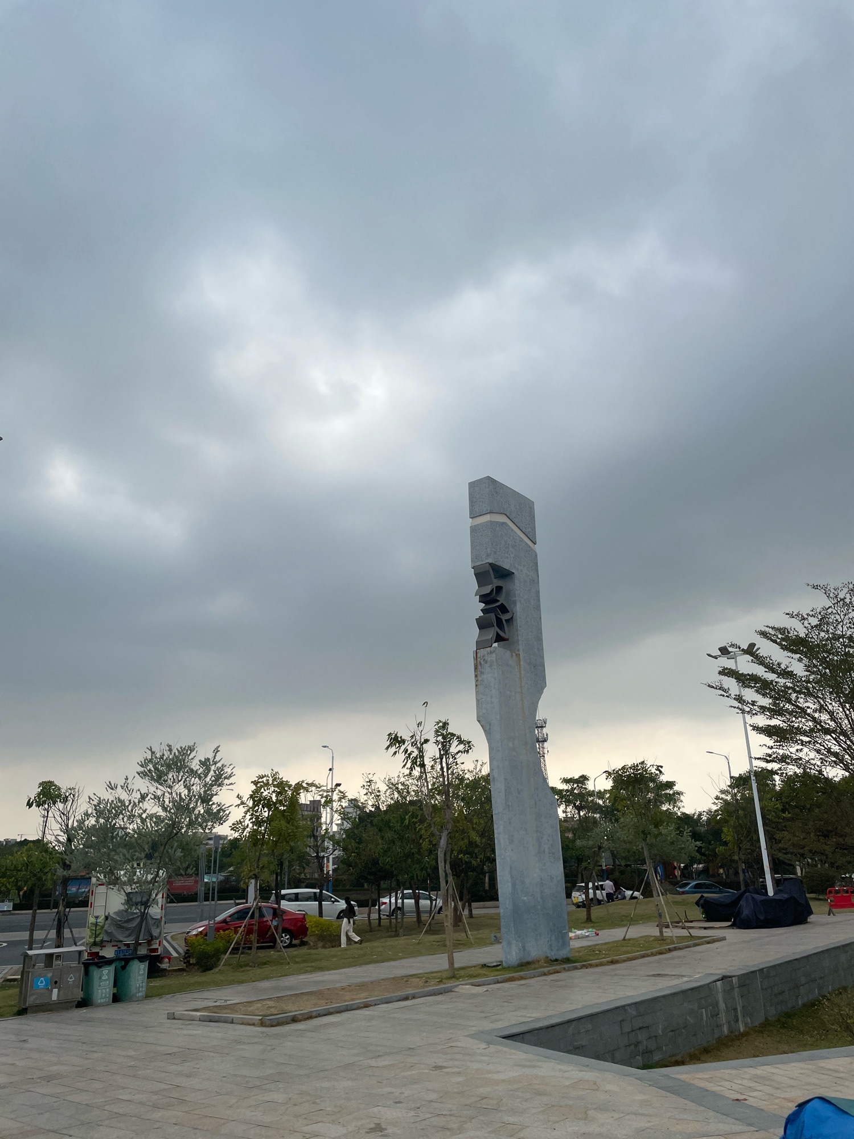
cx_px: 427
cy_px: 570
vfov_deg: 67.3
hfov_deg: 53.1
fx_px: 855
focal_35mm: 26
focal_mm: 4.2
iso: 50
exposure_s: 1/3205
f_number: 1.6
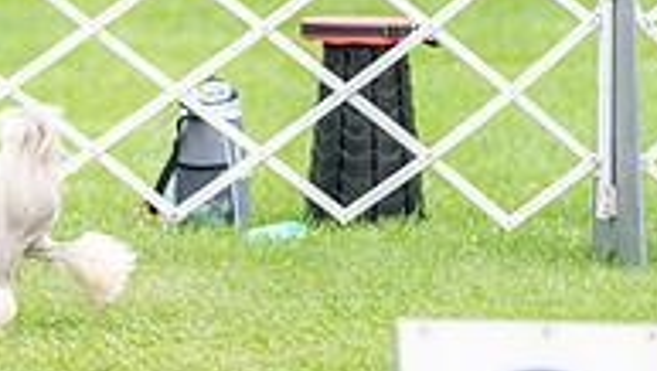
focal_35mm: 525
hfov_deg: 4.1
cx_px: -106
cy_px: -87
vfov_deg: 2.3
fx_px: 9155
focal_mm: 167
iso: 400
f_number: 4.5
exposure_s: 1/400
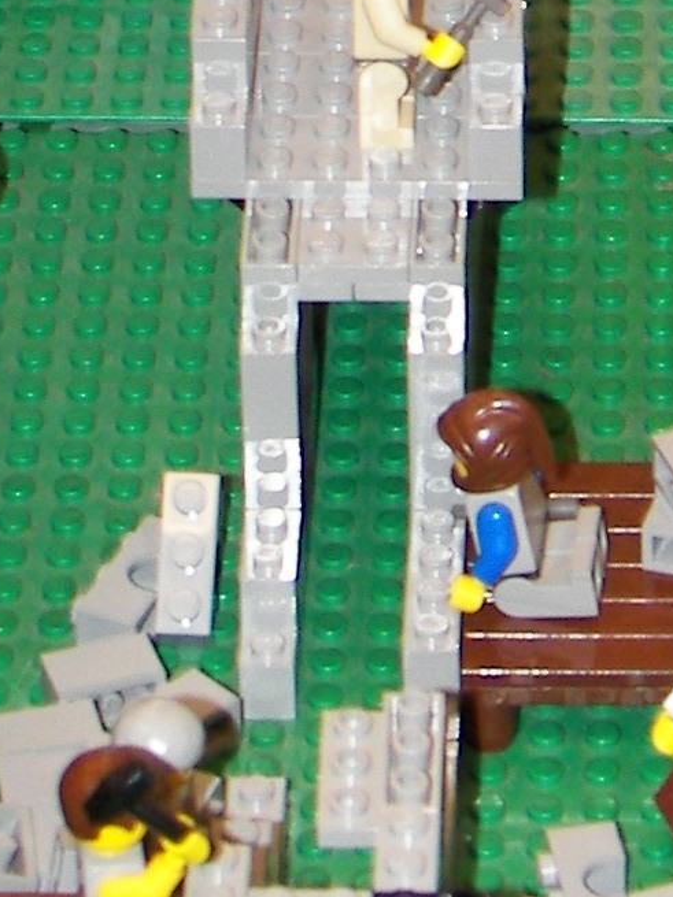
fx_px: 7287
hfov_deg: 5.3
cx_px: 411
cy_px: -241
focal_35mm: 281
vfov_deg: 7.0
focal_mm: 11.7
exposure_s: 1/40
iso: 100
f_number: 2.8
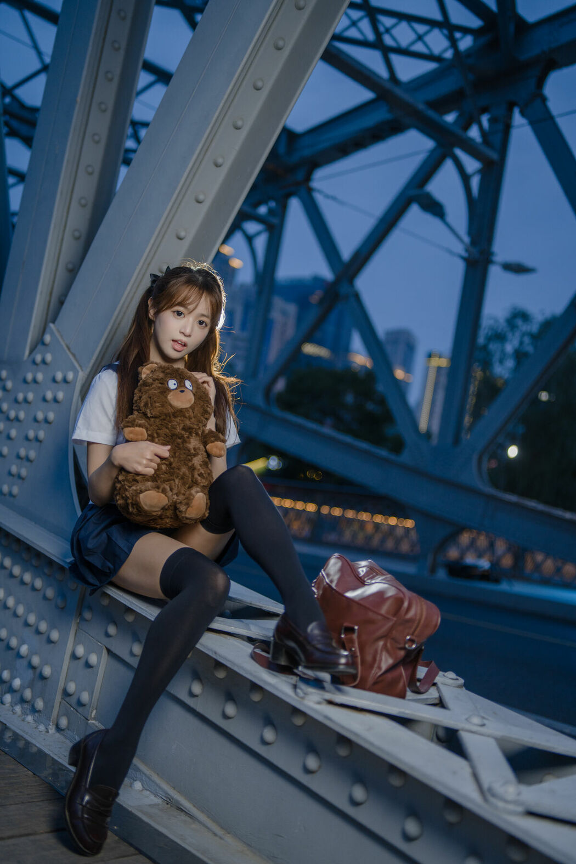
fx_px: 840
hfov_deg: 37.9
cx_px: 288
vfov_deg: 54.4
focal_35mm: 35
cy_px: 432
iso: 400
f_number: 1.4
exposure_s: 1/200
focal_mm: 35
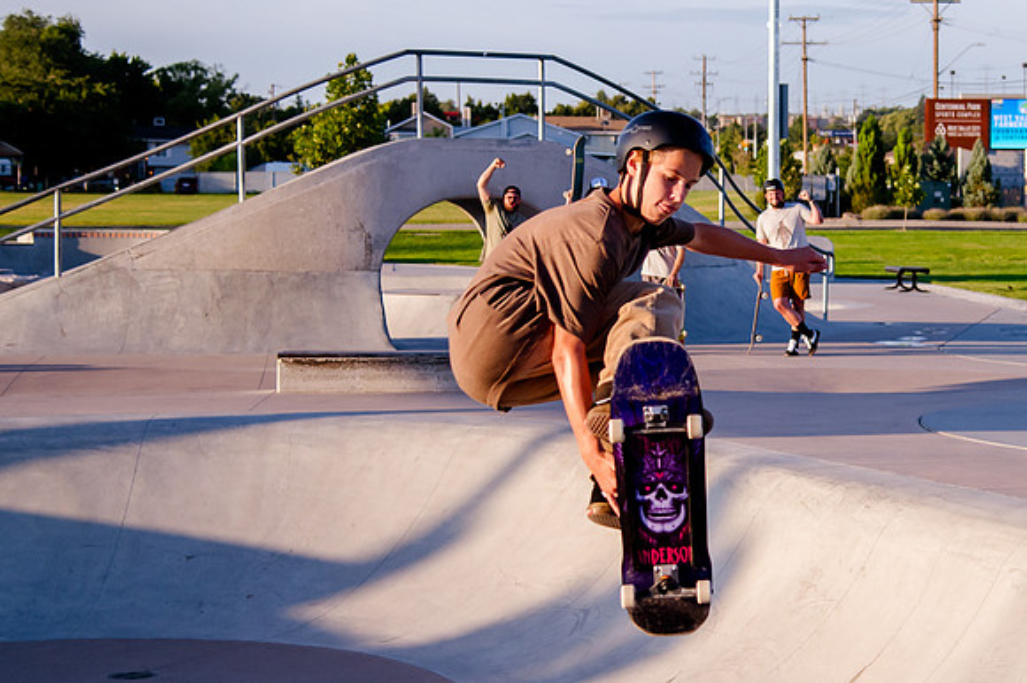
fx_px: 2736
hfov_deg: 21.0
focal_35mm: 96
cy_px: 310
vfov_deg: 14.2
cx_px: 843
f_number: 4
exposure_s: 1/3200
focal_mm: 50
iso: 1000
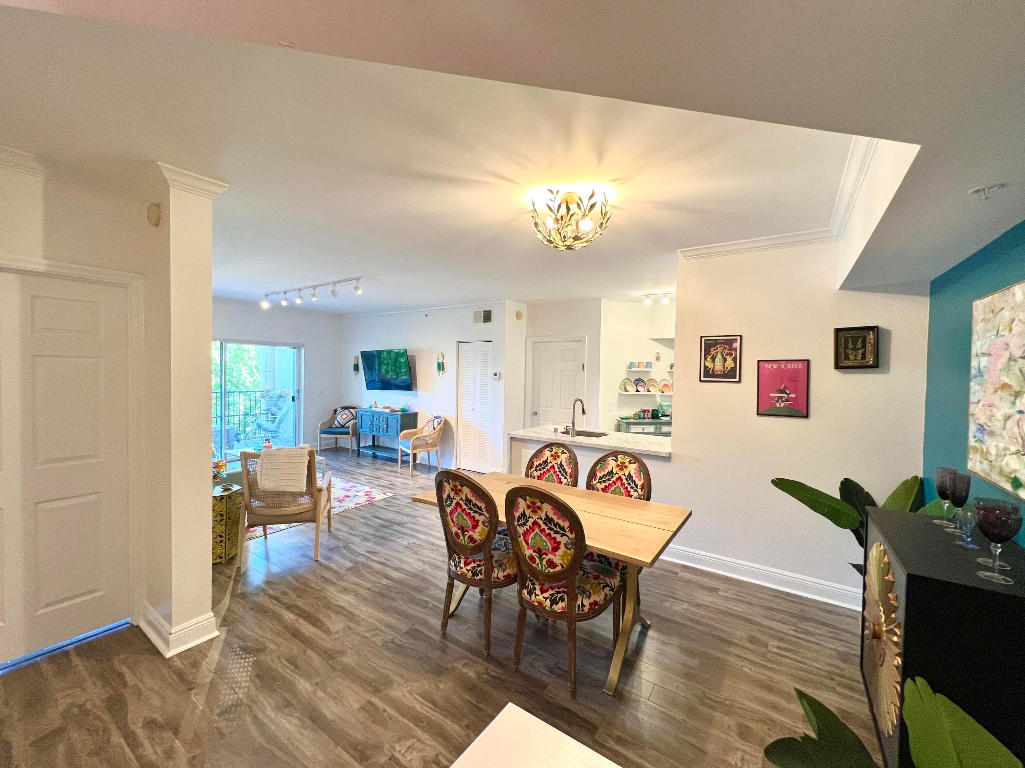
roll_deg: -0.9
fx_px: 385
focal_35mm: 13
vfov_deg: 89.9
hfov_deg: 106.2
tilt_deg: -1.5
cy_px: 384
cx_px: 512
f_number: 1.8
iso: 160
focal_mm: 1.57
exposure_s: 1/60
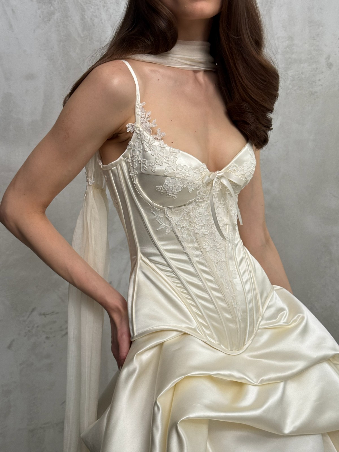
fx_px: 627
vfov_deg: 39.7
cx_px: 170
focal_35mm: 48
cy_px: 226
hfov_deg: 30.3
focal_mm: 6.76
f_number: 1.78
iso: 100
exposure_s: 1/66
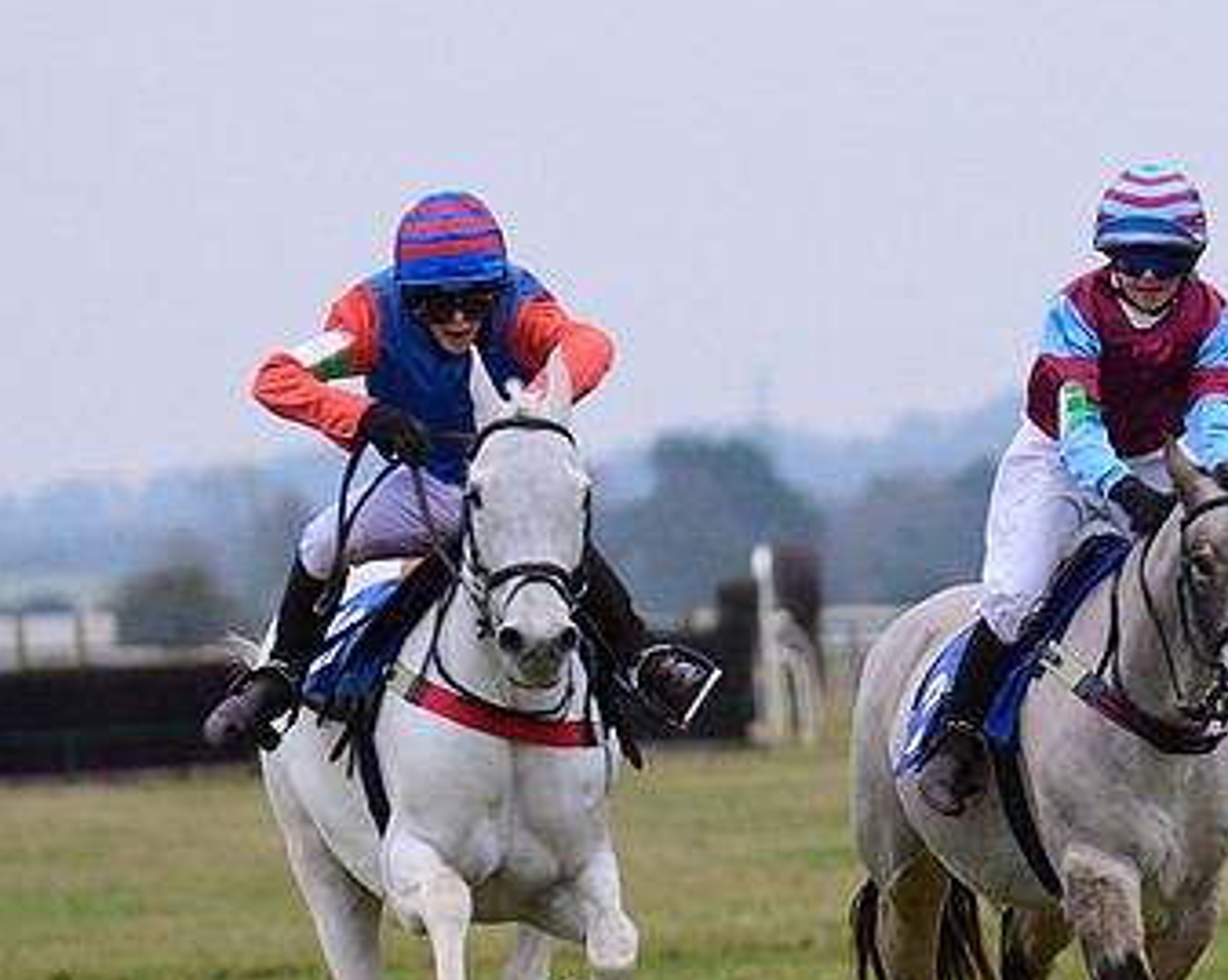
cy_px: 674
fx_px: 17321
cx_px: 1123
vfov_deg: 3.2
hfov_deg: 4.1
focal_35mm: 477
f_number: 5
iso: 1250
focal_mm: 180
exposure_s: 1/1000
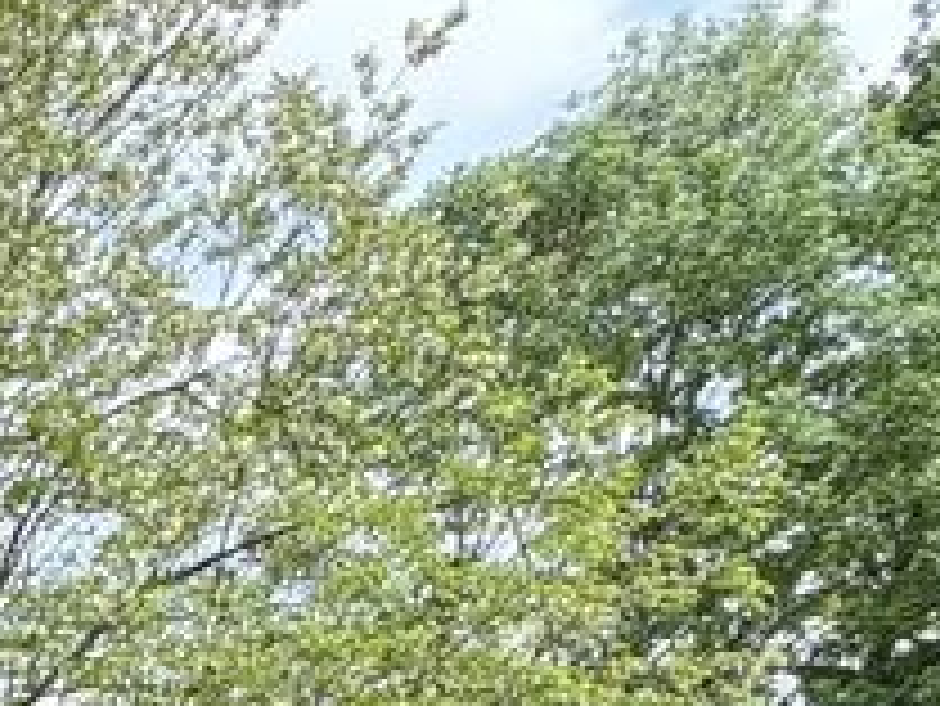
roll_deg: +3.2
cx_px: -962
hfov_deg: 18.4
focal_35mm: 67
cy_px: 1560
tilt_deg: -16.4
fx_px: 1820
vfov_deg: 15.5
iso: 40
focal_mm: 2.22
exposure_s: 1/258
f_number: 2.2
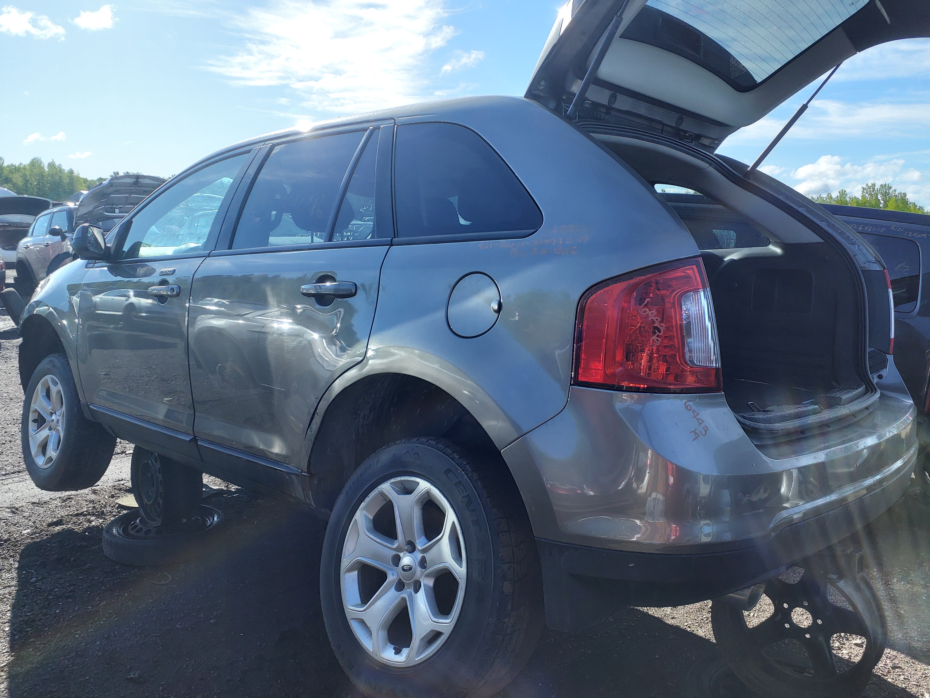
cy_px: 349
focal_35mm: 26
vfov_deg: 53.1
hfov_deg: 67.3
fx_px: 699
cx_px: 465
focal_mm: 3.58
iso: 40
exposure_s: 1/286
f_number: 1.9
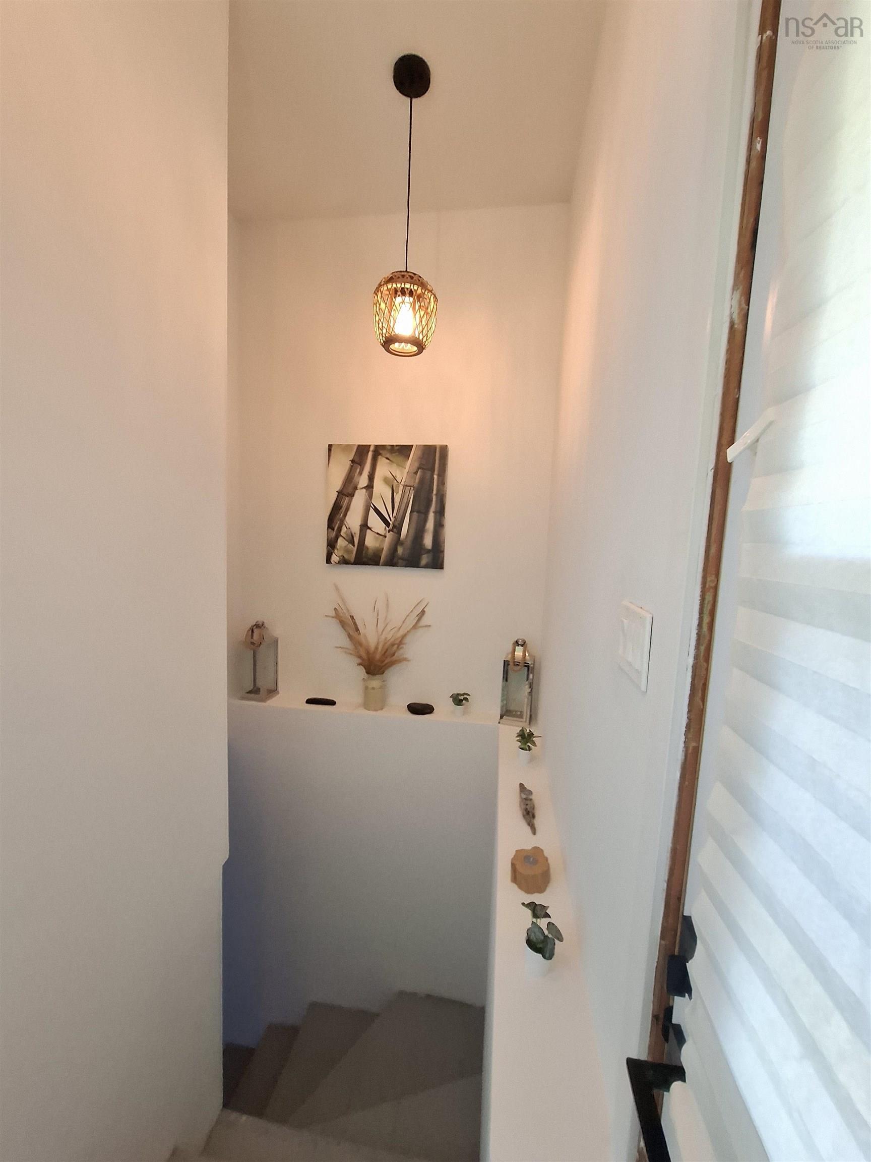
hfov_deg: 89.9
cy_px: 581
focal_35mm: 13
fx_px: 436
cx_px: 436
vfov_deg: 106.2
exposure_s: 1/24
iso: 250
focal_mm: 1.74
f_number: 2.2
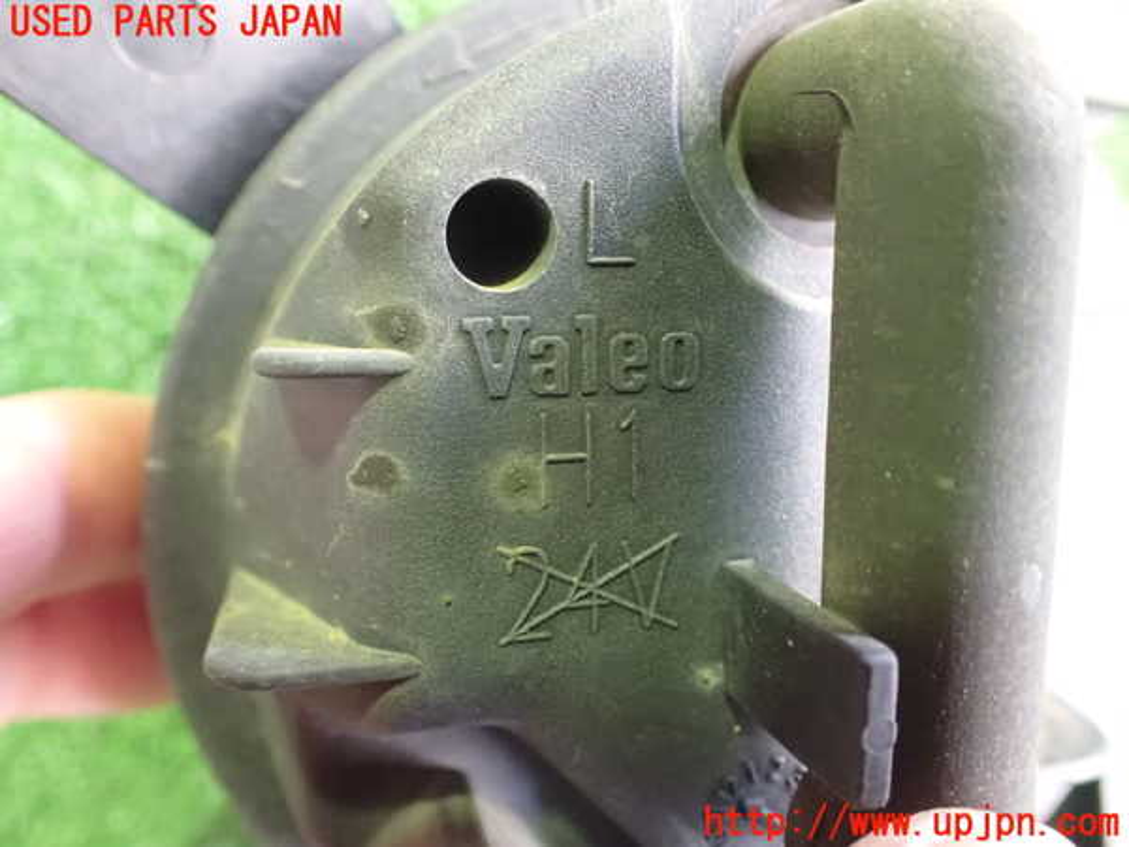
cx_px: 564
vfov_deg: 46.8
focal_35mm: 30
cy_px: 424
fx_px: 978
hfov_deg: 60.0
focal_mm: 5.4
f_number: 2.3
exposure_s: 1/30
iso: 1600
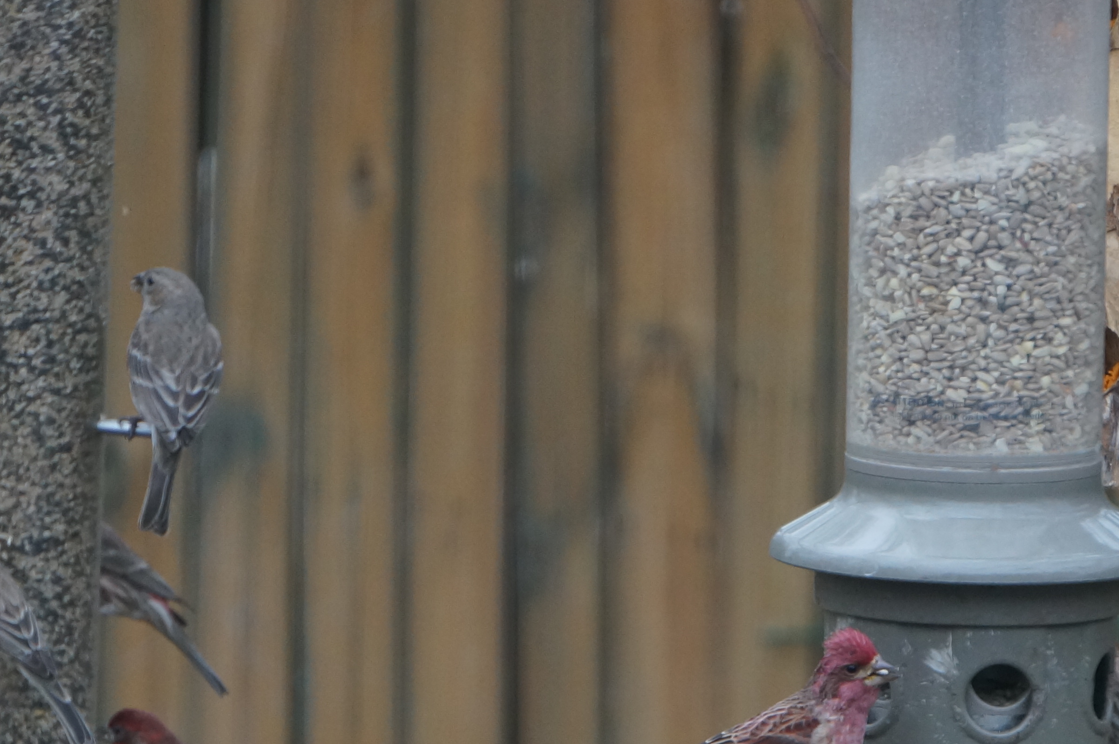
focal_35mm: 645
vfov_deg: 2.1
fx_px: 20027
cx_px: 720
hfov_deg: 3.2
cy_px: 705
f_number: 6.3
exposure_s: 1/250
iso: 800
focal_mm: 210
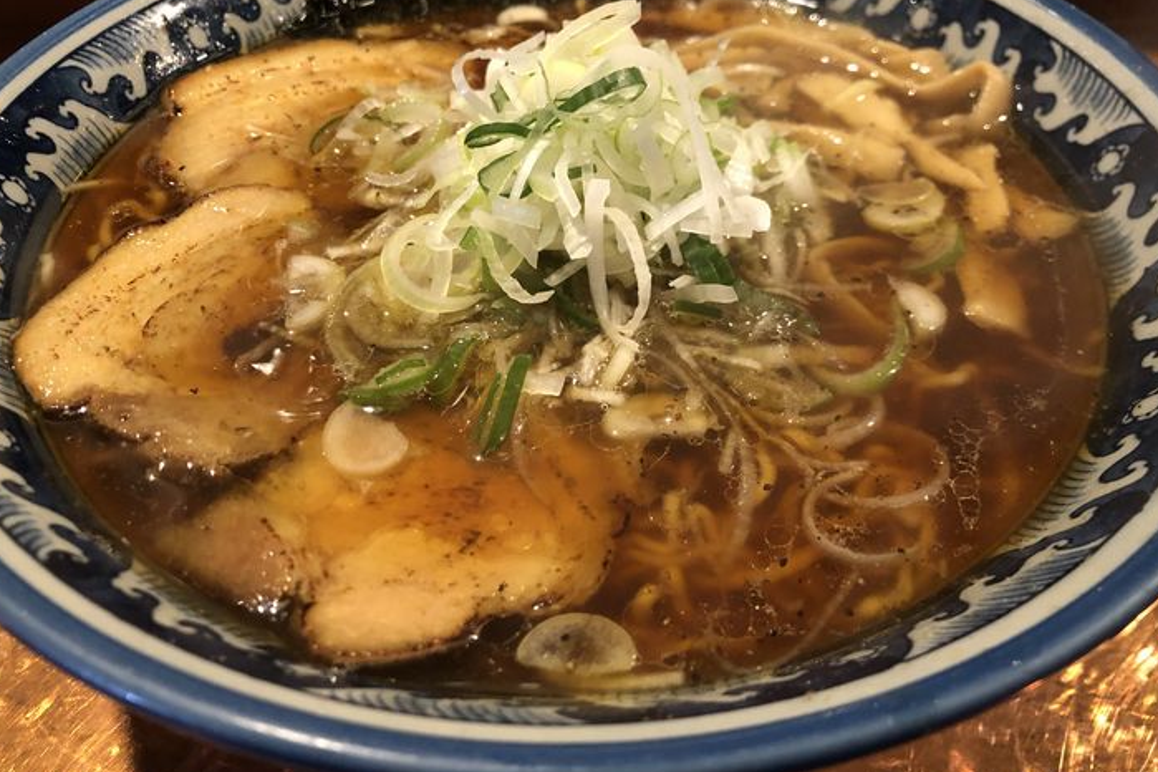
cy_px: 341
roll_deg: +1.6
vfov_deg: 43.5
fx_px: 965
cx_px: 572
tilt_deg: -43.8
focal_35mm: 30
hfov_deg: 61.9
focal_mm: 4
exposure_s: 1/9
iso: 100
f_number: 1.8
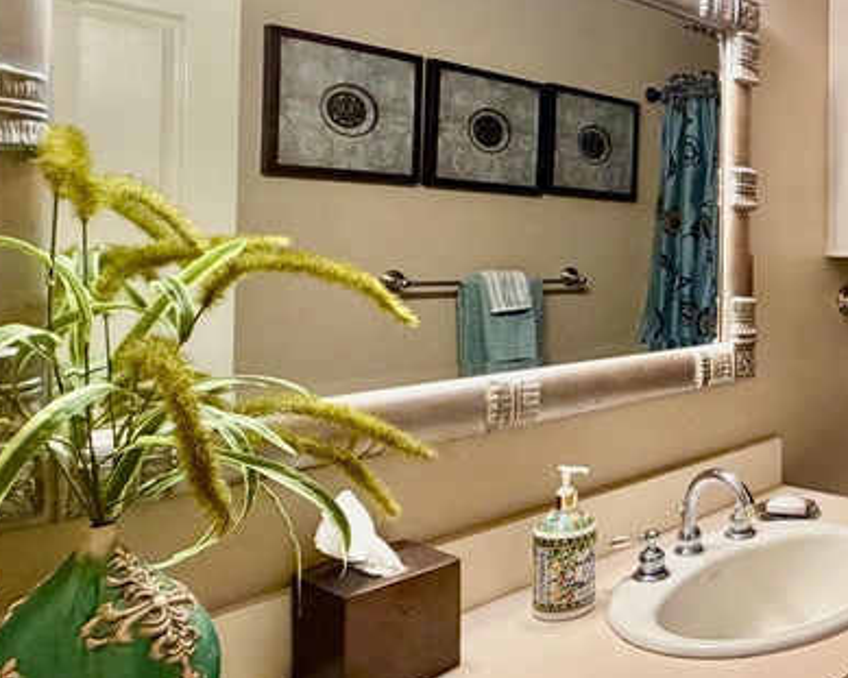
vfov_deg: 48.2
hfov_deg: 47.7
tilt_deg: -1.0
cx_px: 864
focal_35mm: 30
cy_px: 273
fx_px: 753
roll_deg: +0.3
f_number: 2.2
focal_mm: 2.22
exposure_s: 1/60
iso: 250
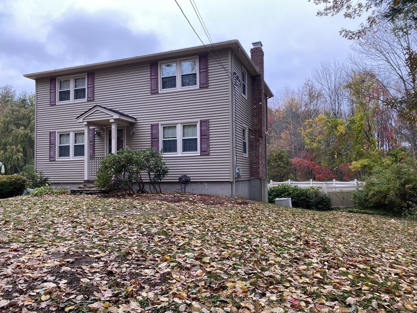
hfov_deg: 67.3
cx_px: 208
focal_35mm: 26
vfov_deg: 53.1
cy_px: 156
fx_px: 313
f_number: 1.8
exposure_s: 1/191
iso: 32
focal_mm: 4.25
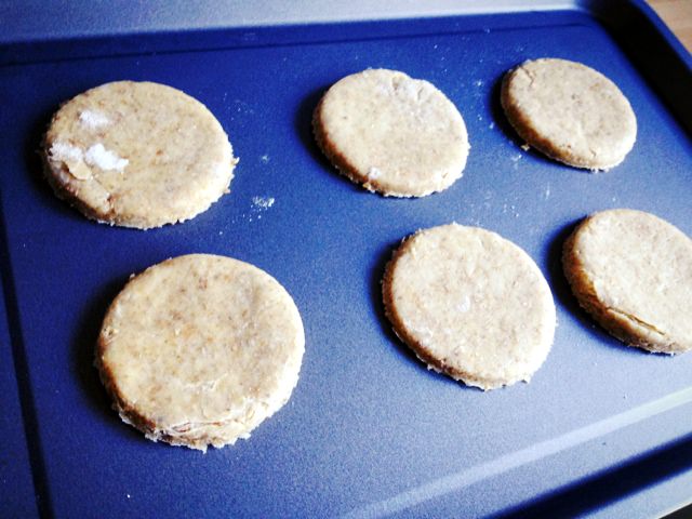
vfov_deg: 40.7
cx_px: 346
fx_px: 700
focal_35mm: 35
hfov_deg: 52.6
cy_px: 260
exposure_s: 1/20
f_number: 2.4
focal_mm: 4.28
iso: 160
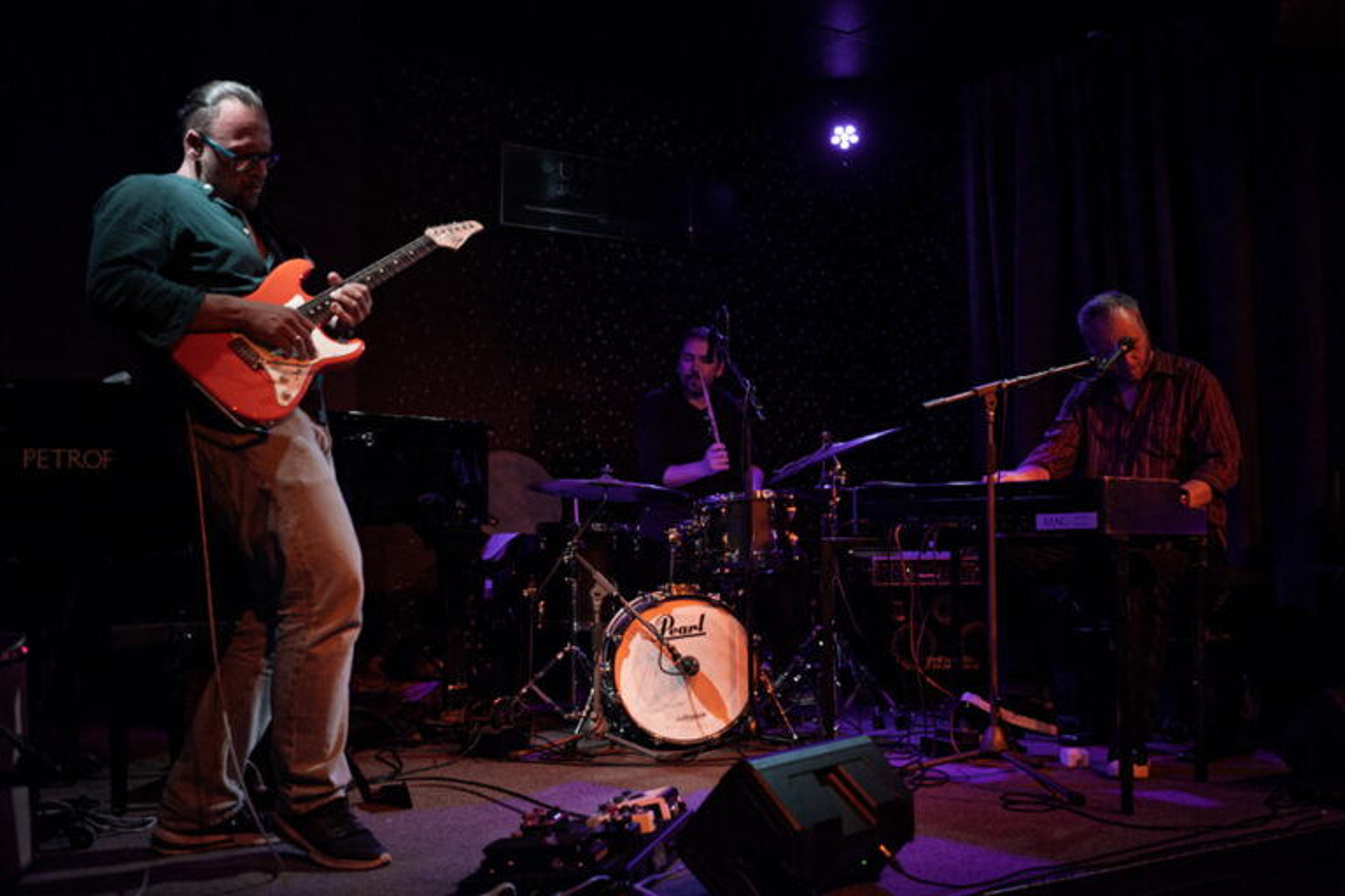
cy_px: 448
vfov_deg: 36.9
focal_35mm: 36
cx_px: 672
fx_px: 1345
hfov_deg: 53.1
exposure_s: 1/160
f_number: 2.8
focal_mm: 36
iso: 1400
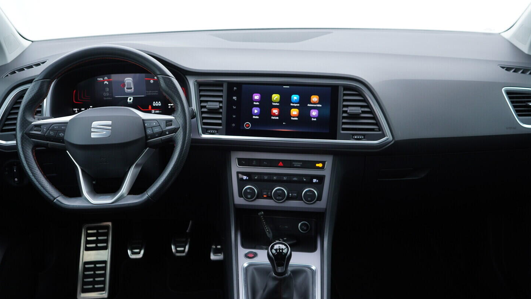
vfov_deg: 31.2
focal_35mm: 38
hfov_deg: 52.8
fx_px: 535
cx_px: 266
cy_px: 140
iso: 160
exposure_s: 1/40
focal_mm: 24
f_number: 2.8
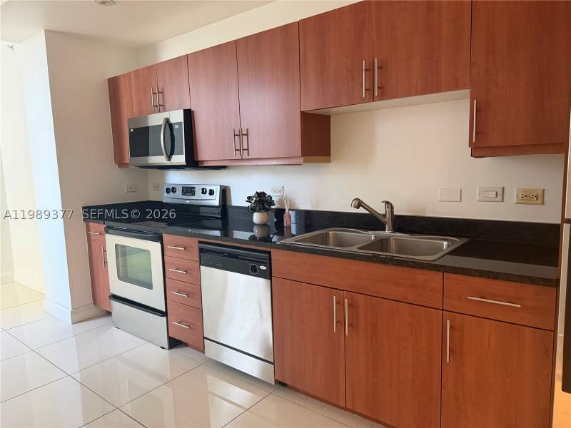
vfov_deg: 56.8
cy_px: 214
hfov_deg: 71.6
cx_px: 286
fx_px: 396
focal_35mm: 24
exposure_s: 1/60
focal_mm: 6.76
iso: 400
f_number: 1.78
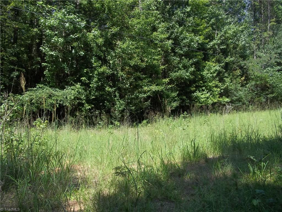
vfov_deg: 44.2
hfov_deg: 56.8
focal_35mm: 32
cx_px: 141
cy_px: 106
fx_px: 261
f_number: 2.9
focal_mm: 5.7
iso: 64
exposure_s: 1/500
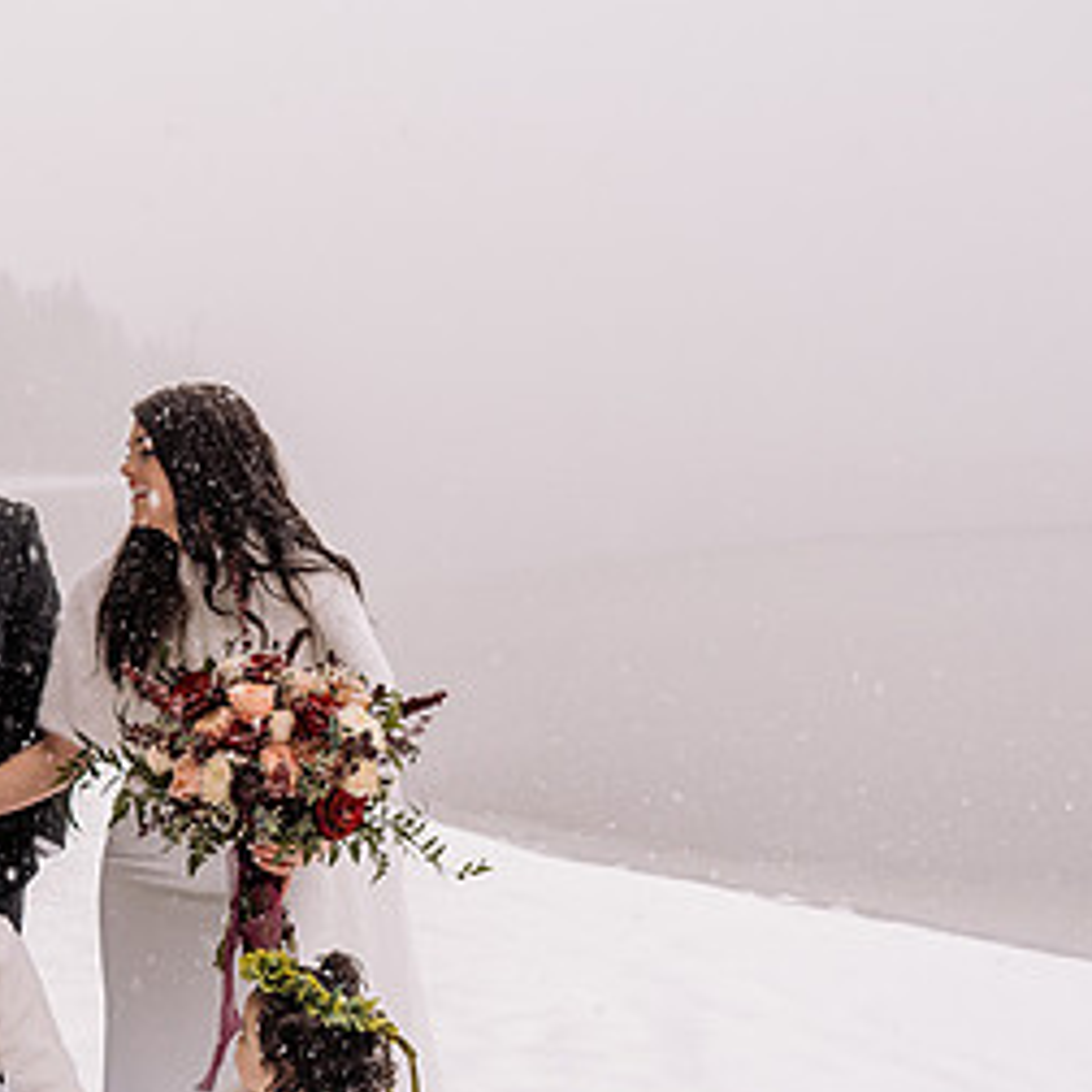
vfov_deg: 23.9
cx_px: 69
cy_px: 678
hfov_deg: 23.2
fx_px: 2570
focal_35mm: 72
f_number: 5
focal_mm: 35
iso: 1250
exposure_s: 1/250
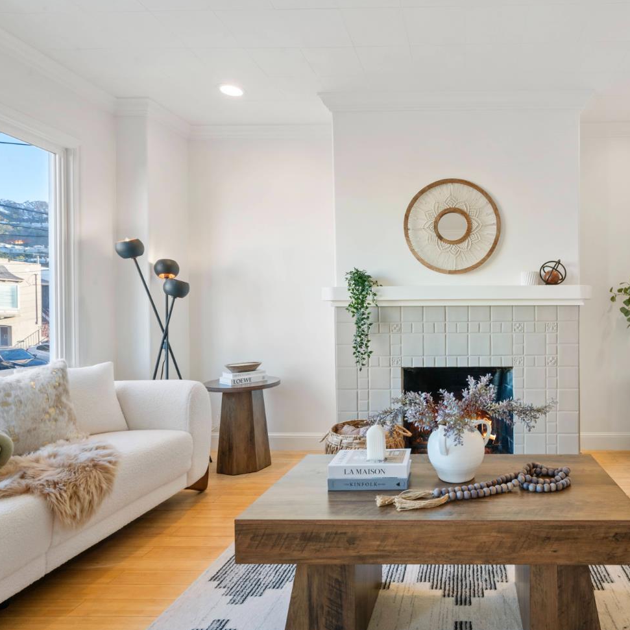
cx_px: 459
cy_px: 309
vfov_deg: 72.1
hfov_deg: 68.3
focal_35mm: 21
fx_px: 432
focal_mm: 16
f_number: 14
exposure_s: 1/6
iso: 320
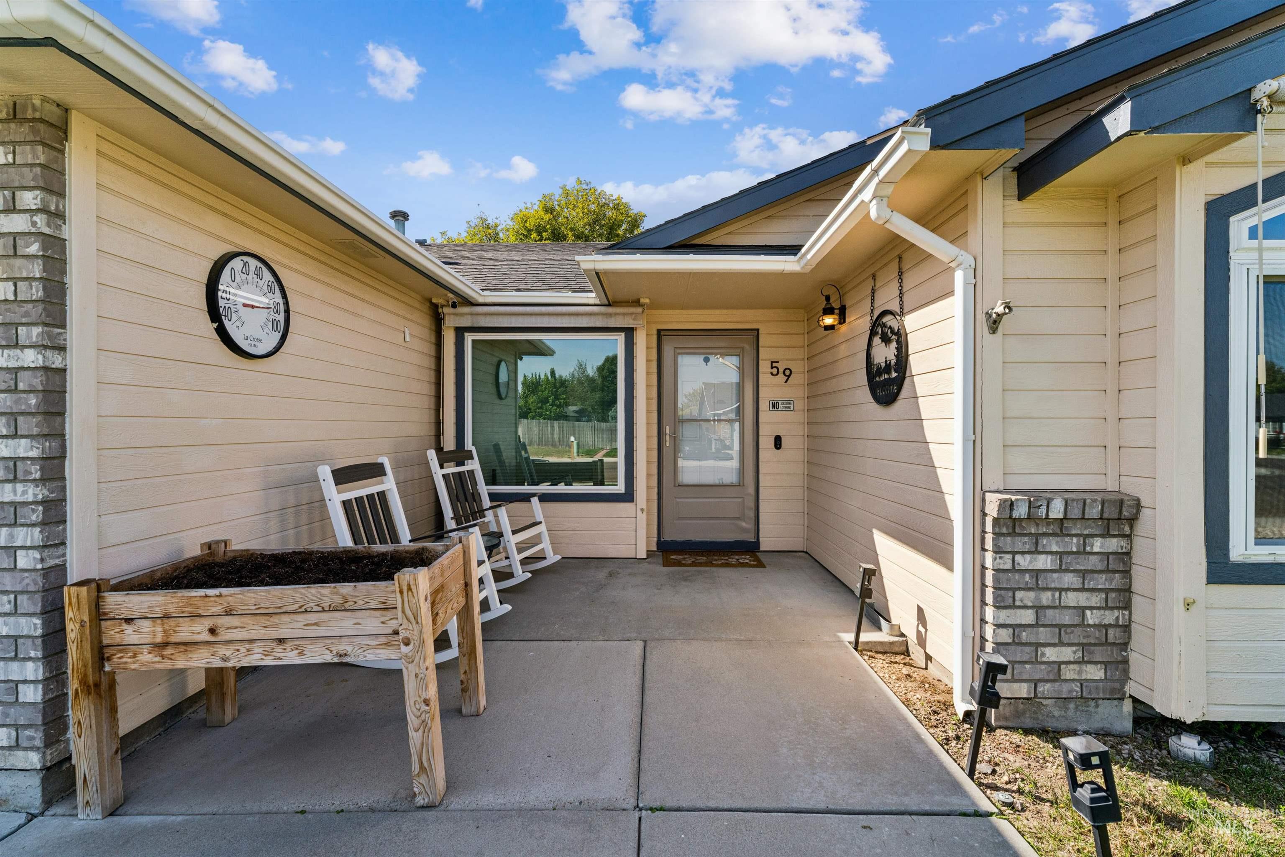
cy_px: 428
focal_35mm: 16
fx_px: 571
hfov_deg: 96.7
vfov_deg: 73.7
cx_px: 642
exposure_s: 1/160
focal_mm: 16
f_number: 13
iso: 400
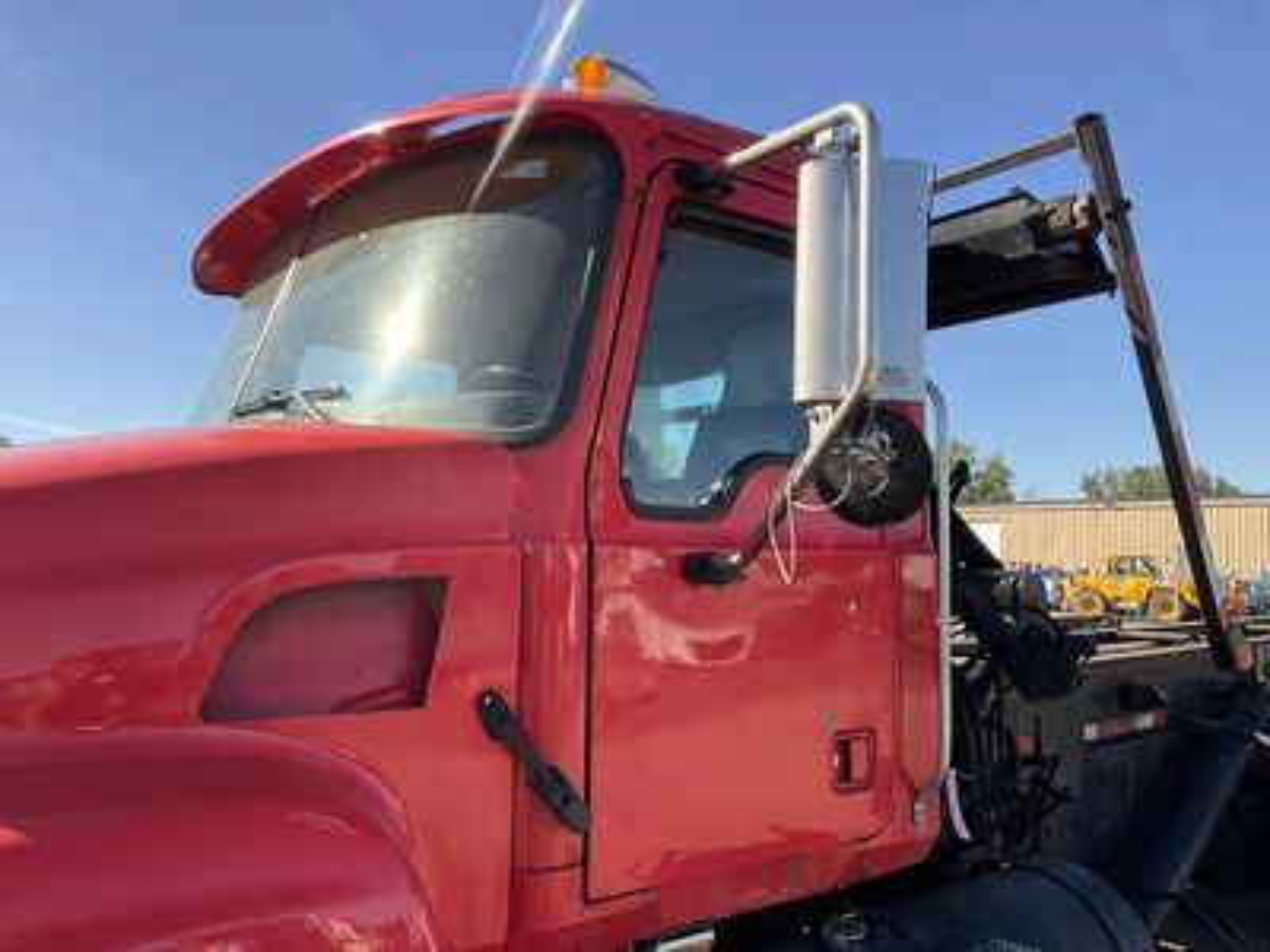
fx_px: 1064
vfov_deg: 48.2
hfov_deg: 61.7
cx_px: 635
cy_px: 476
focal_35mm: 29
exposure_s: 1/709
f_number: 1.8
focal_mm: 3
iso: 25
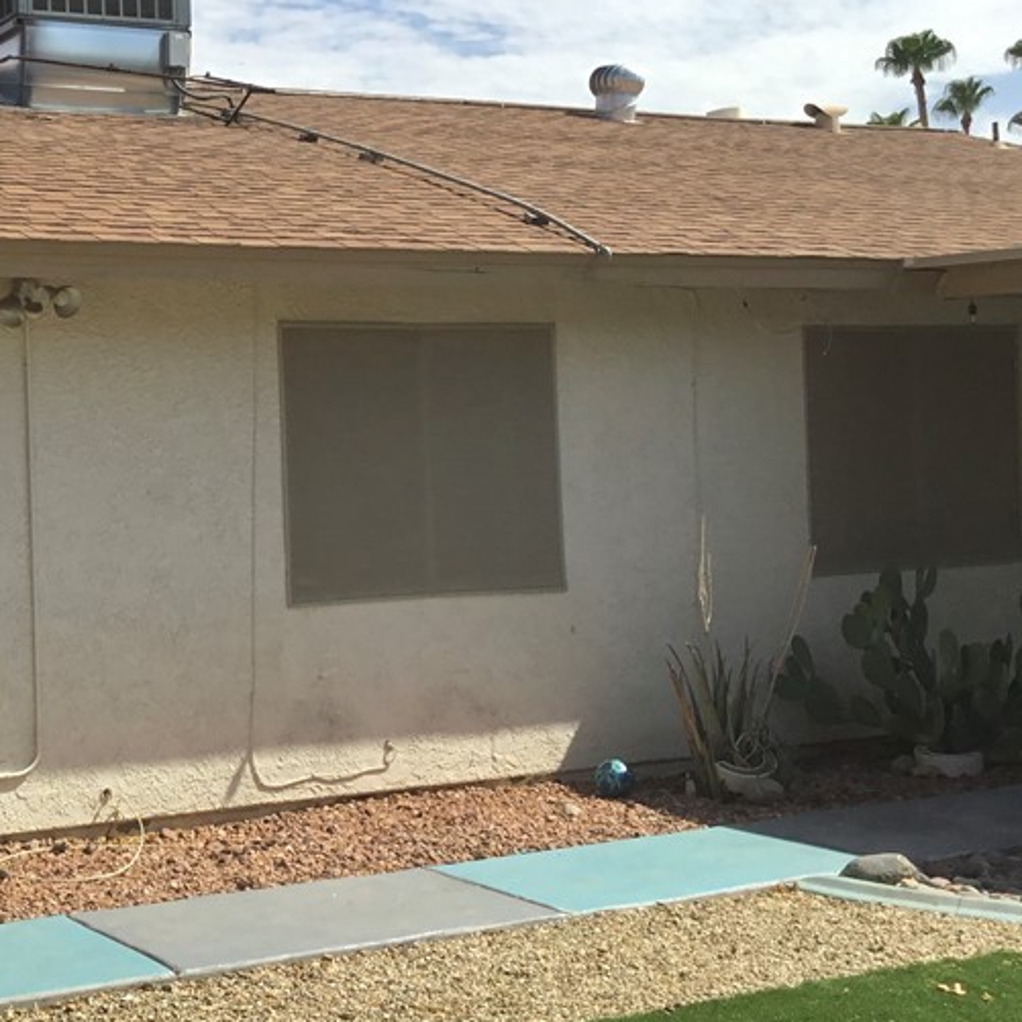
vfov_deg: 30.5
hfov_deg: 29.5
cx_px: 131
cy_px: 420
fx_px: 1871
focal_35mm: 56
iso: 25
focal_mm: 3.3
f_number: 2.4
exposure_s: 1/1664
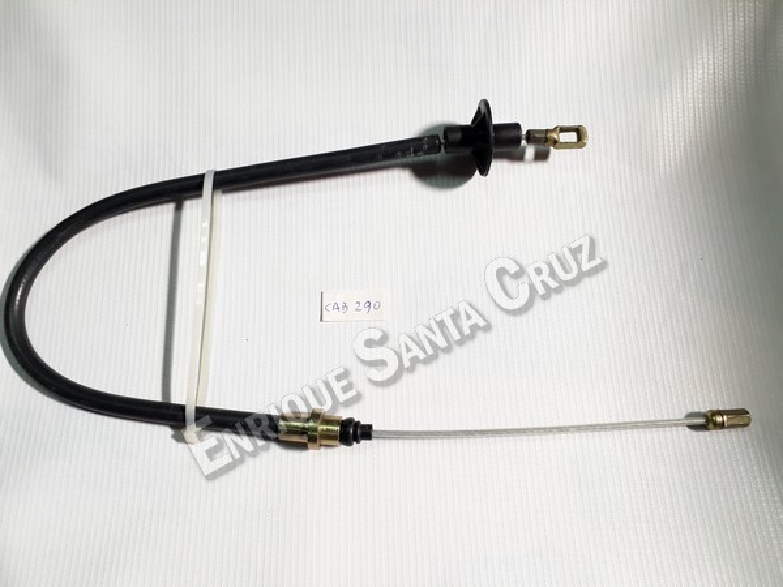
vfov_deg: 51.4
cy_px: 294
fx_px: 611
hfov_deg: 65.3
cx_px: 392
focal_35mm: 27
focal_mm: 3.6
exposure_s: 1/100
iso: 50
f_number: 1.9
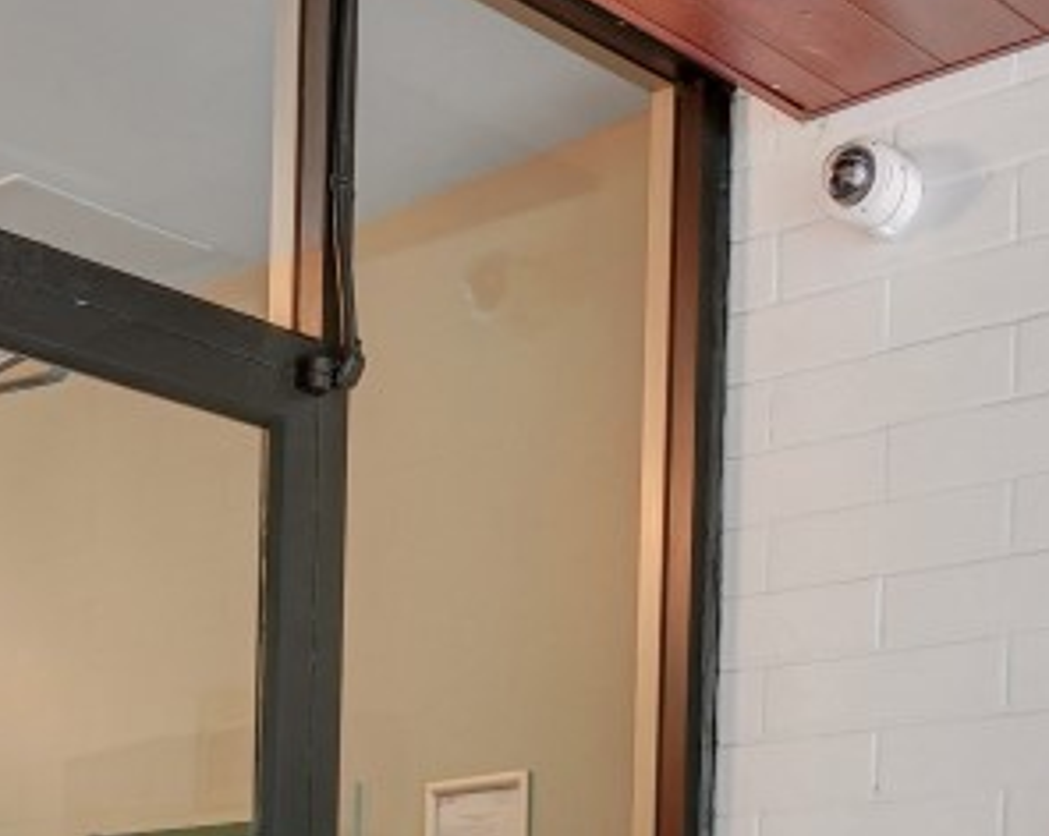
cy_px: 1144
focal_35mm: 75
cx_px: 790
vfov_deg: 18.6
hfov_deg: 25.1
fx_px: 2328
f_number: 8
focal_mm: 14.6
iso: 400
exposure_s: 1/10
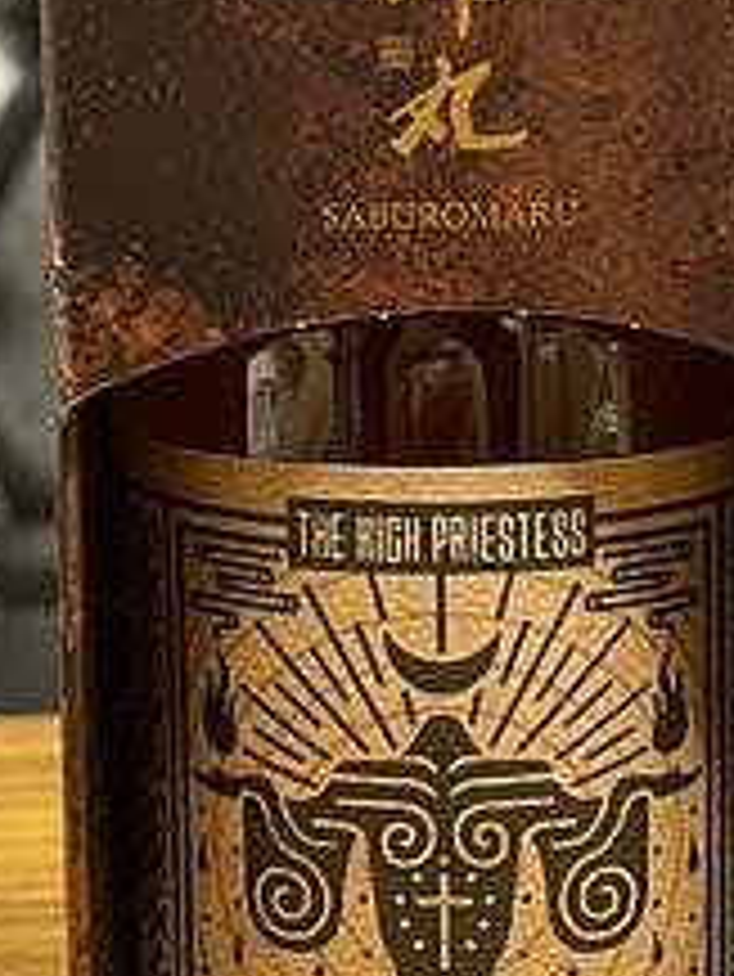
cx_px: 464
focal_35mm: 83
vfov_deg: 23.4
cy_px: 292
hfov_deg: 17.8
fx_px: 2344
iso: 500
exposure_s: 1/40
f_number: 1.6
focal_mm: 5.1
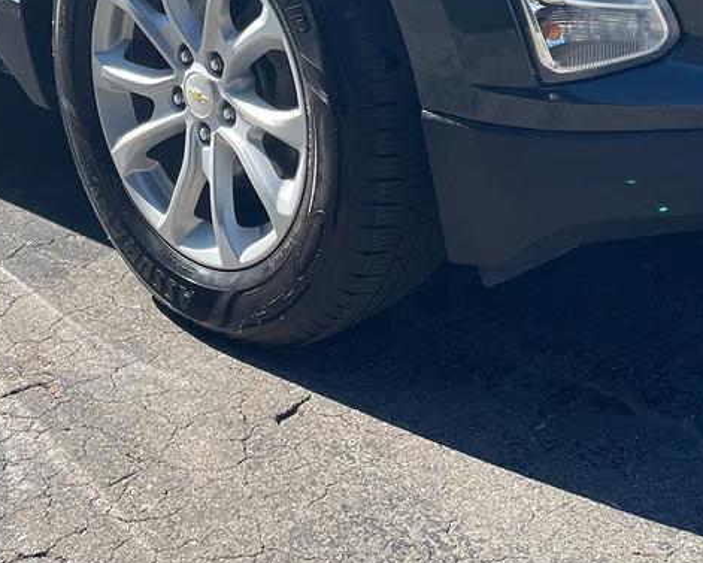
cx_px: 385
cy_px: -134
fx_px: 1436
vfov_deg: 20.5
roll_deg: +4.2
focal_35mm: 69
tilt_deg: -10.3
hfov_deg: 27.5
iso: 32
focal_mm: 4.2
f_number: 1.6
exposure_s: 1/1795
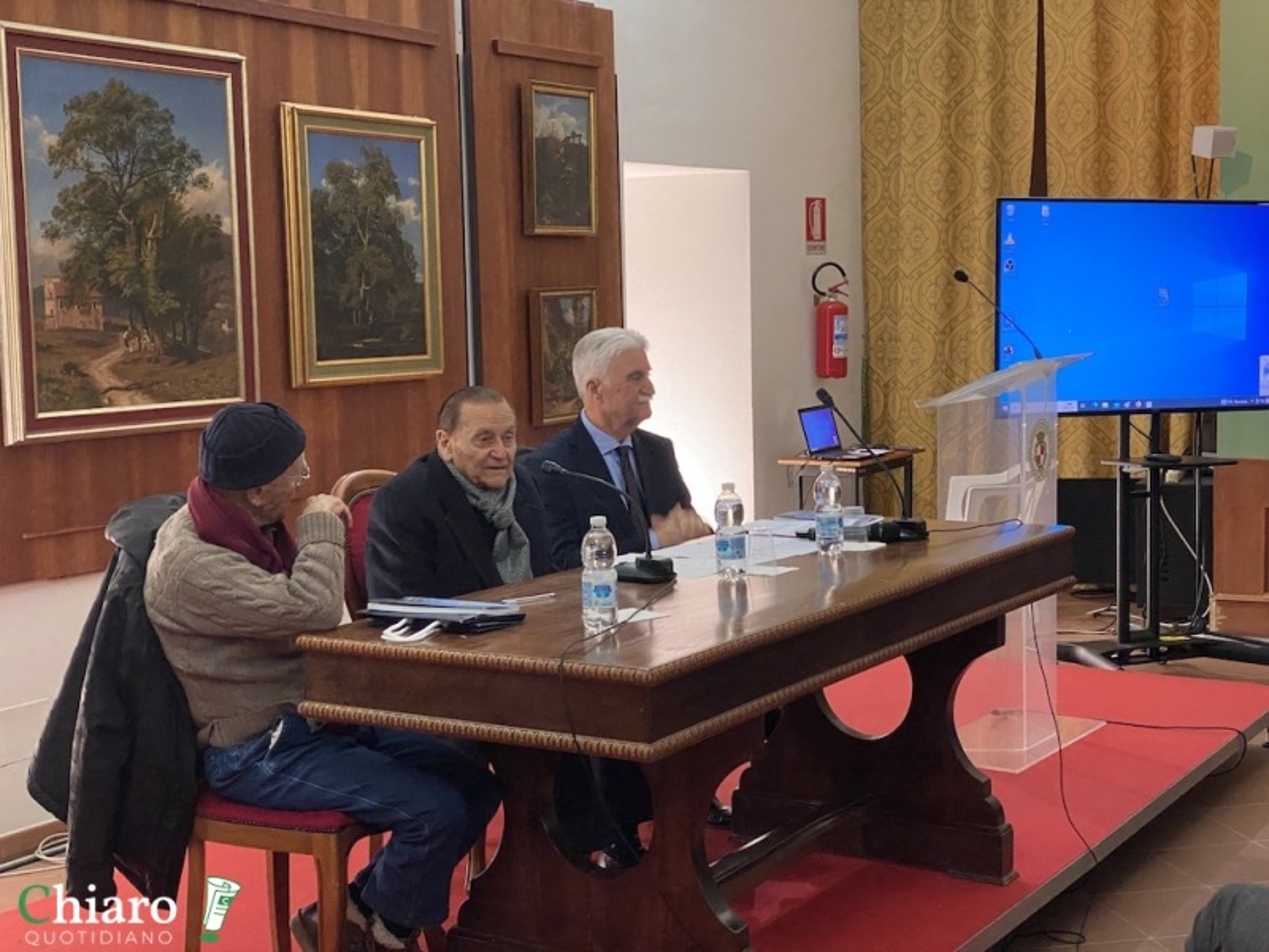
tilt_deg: -5.7
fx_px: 1906
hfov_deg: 36.8
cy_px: 476
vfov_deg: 28.0
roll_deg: +1.4
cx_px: 634
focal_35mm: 52
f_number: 2
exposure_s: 1/50
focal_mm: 6
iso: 400
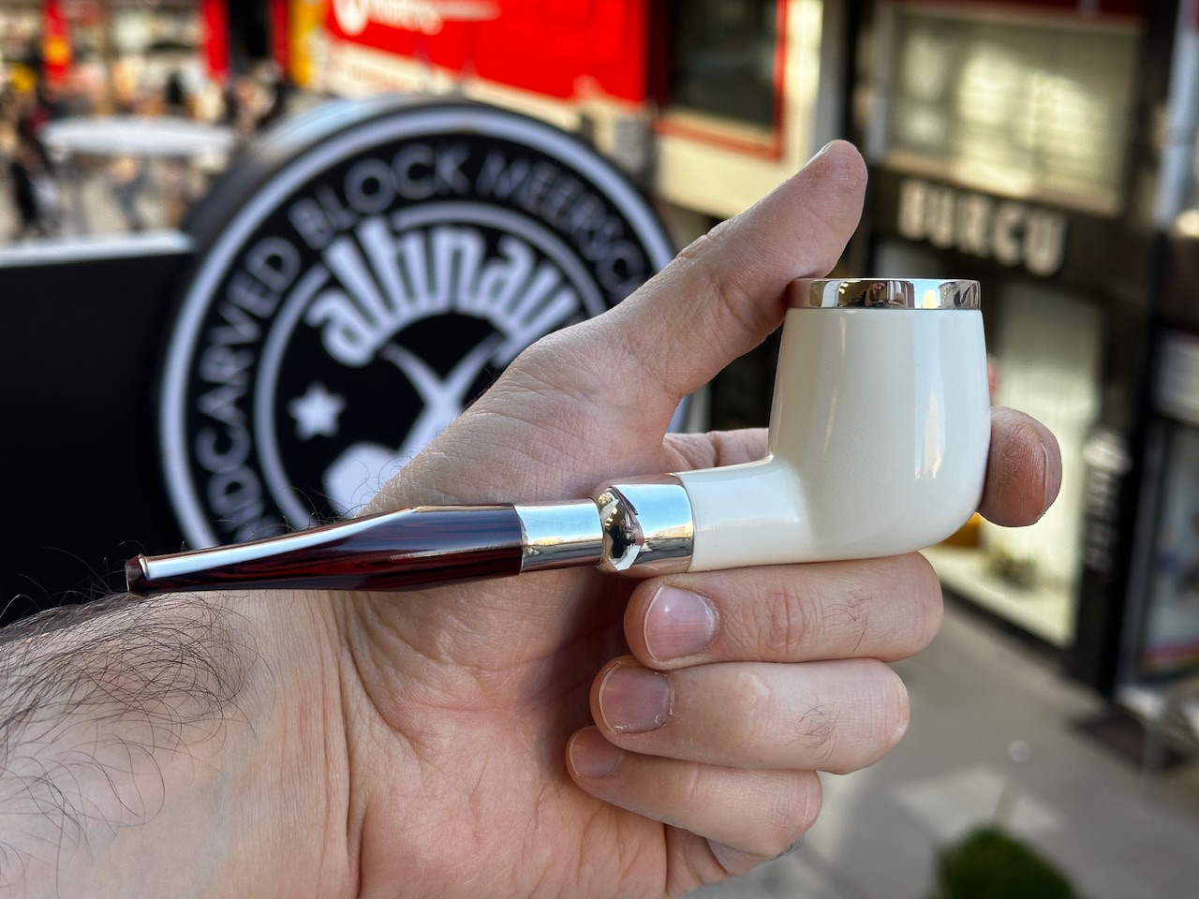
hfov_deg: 39.7
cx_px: 600
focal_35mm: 48
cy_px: 450
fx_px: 1663
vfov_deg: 30.3
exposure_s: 1/242
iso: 50
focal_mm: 6.86
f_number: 1.78
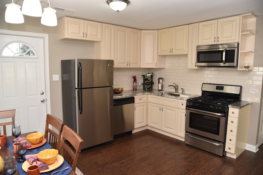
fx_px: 175
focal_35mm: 24
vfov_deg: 53.2
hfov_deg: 73.7
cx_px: 132
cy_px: 88
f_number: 5.6
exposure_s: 1/60
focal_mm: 24
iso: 400
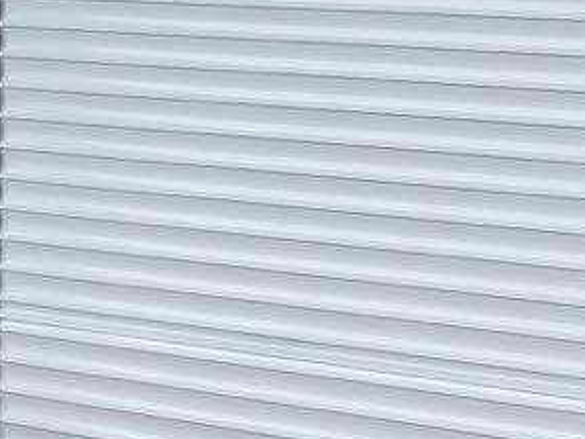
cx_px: 838
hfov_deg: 13.8
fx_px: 2297
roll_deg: -0.9
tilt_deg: -1.4
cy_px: -19
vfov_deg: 10.8
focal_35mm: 136
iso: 32
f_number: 1.6
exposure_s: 1/2212
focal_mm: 4.2
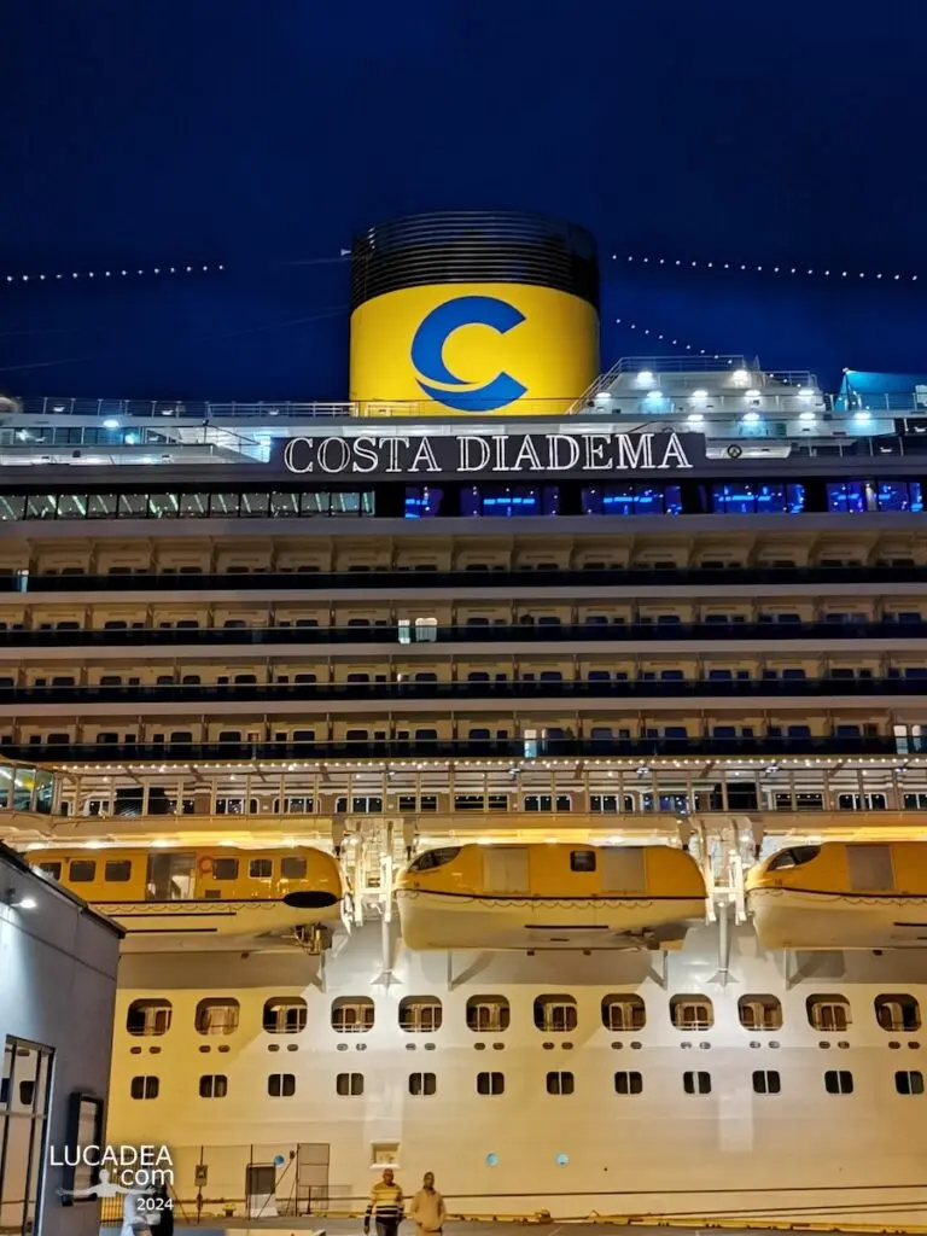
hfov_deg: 34.3
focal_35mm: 42
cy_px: 618
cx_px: 464
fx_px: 1500
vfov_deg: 44.8
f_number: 1.8
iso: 250
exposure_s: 6
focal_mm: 4.75
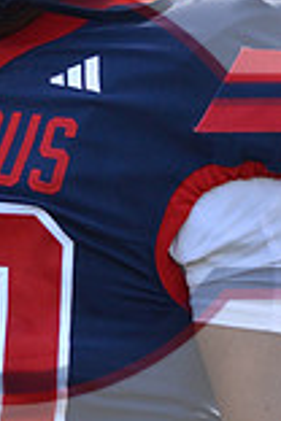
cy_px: 186
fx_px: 4039
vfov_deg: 6.0
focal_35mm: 345
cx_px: -5
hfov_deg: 4.0
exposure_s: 1/640
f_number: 6.3
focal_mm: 62
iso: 500
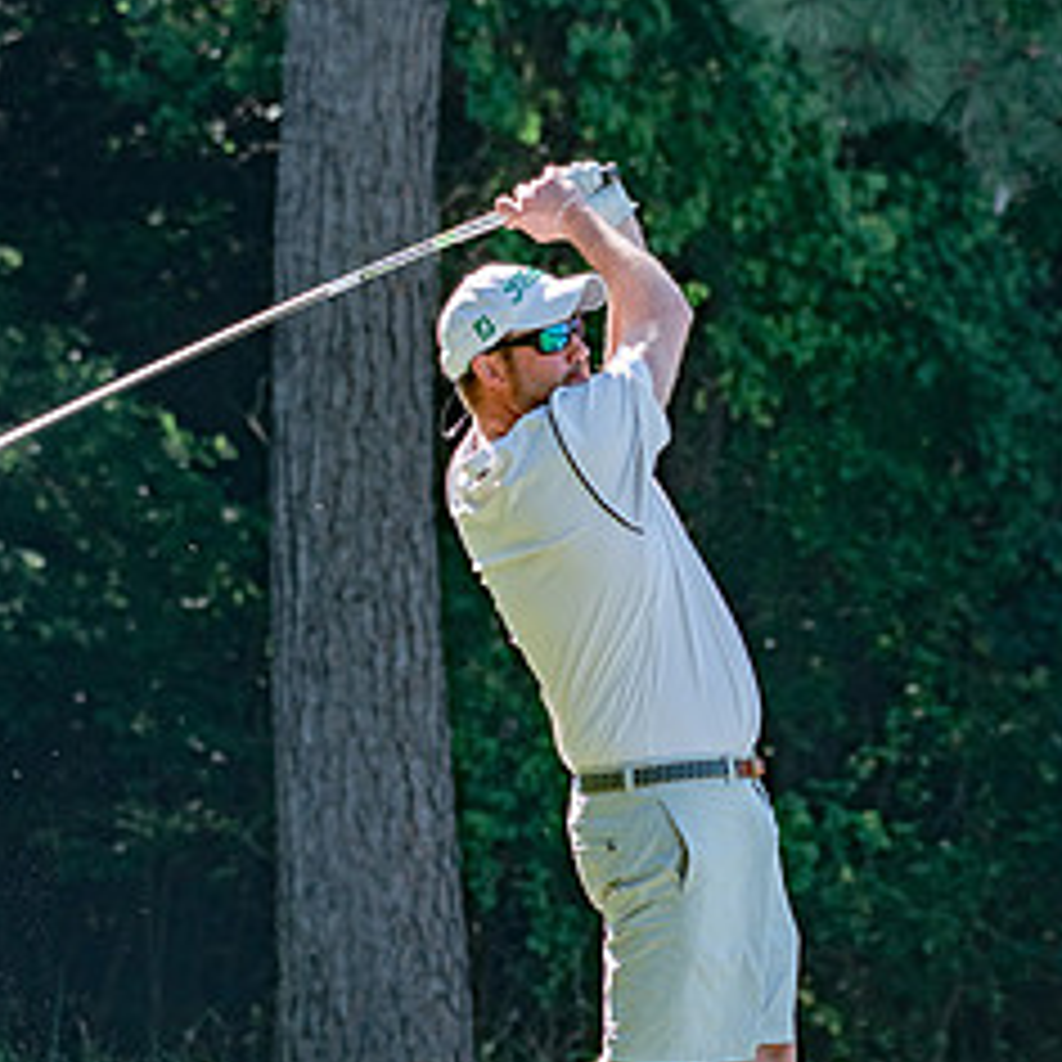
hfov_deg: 3.4
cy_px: 706
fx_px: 17702
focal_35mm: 510
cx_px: 482
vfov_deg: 3.4
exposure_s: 1/640
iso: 400
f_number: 5.6
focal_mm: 210
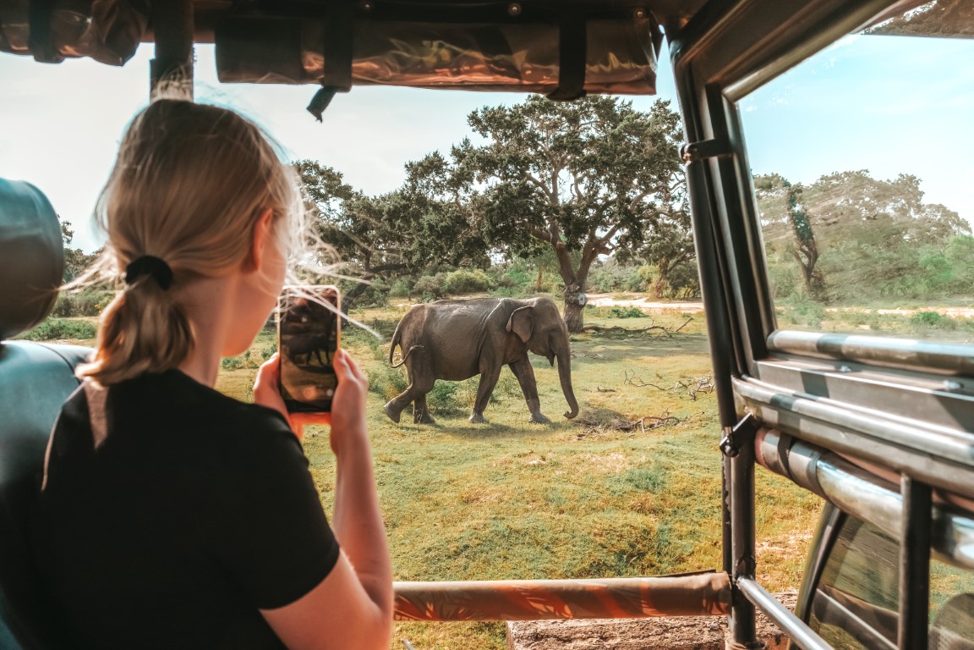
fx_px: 839
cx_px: 487
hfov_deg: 60.3
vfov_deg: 42.3
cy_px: 325
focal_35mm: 31
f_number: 5
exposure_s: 1/1000
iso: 320
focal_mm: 20.5
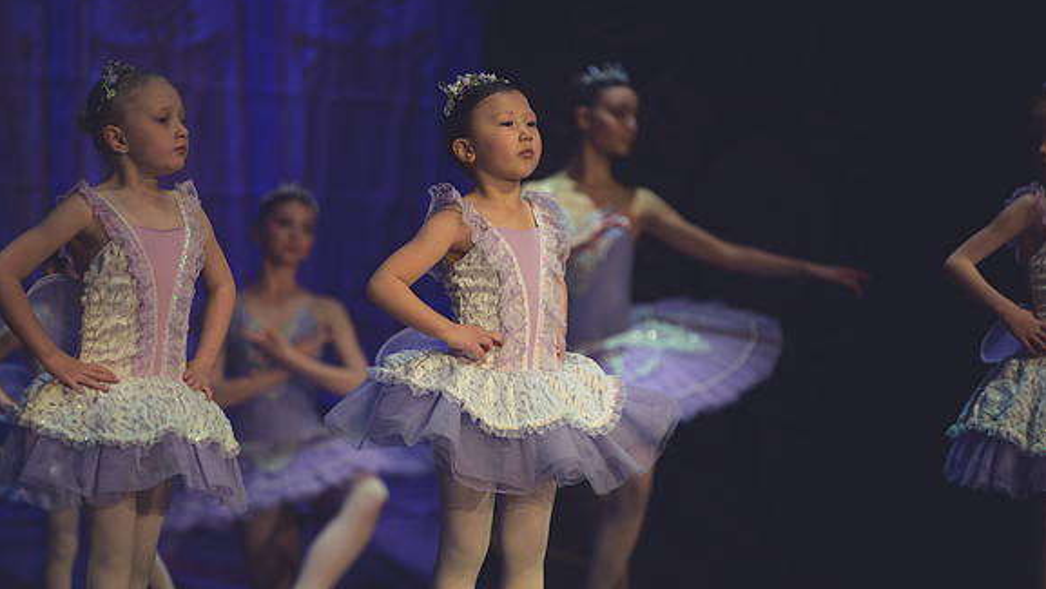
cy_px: 345
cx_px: 524
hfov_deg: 10.8
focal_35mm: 200
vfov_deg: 6.1
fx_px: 5549
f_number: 2.8
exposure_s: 1/320
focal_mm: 190
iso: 720
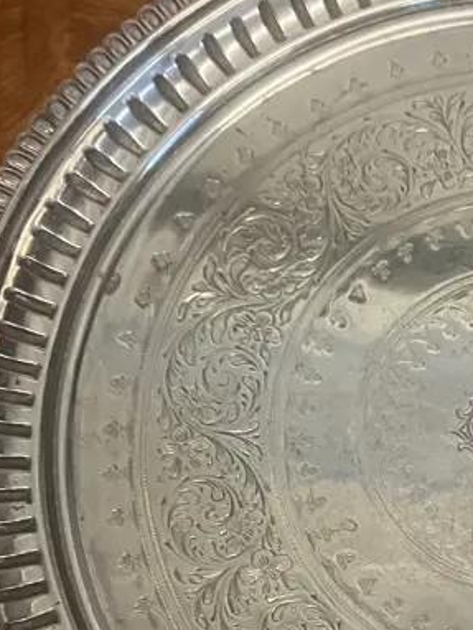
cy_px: 515
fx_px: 1365
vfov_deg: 25.5
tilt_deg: -75.1
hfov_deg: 18.9
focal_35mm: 75
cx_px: 519
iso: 125
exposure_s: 1/50
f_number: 1.8
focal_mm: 3.99
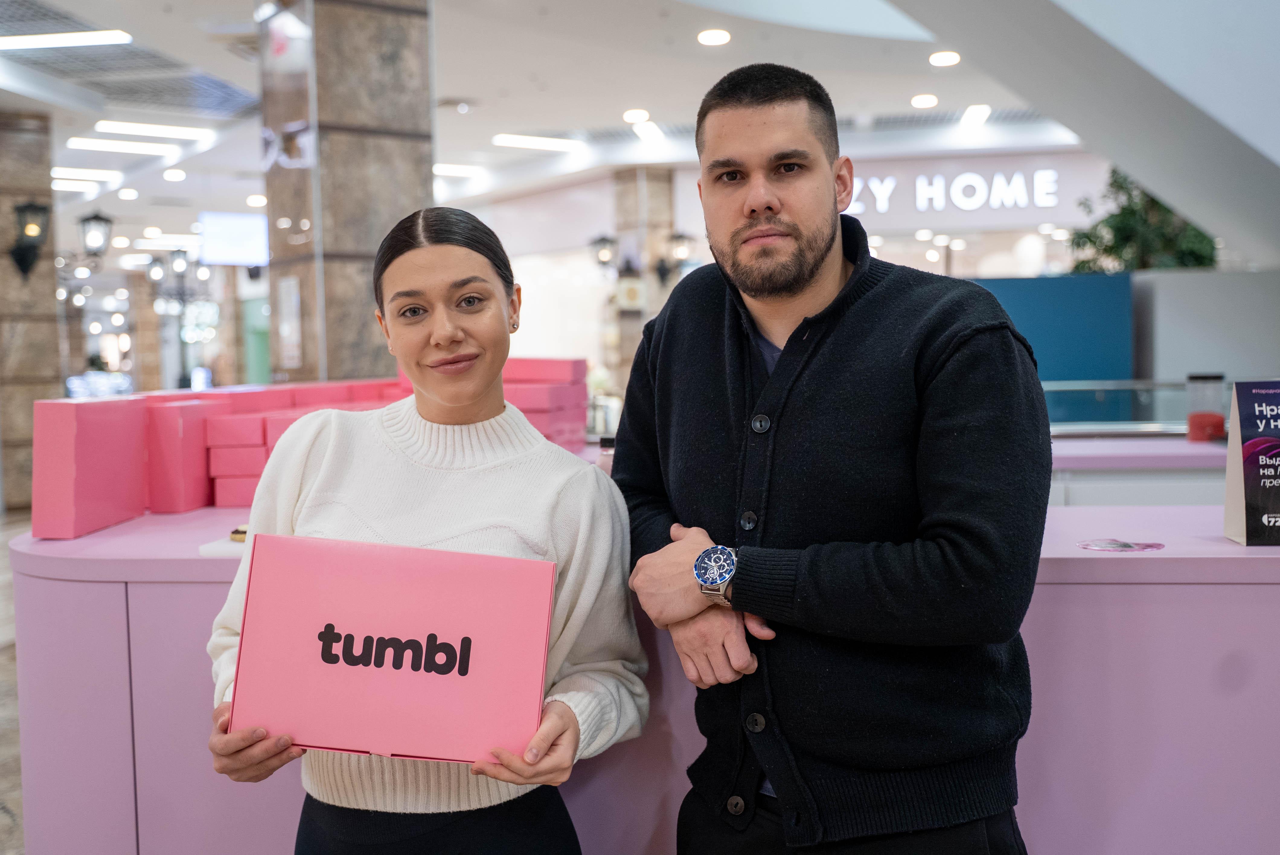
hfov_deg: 53.1
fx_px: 1281
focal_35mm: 36
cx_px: 640
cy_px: 428
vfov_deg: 36.9
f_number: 2.8
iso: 1000
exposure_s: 1/100
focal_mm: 36
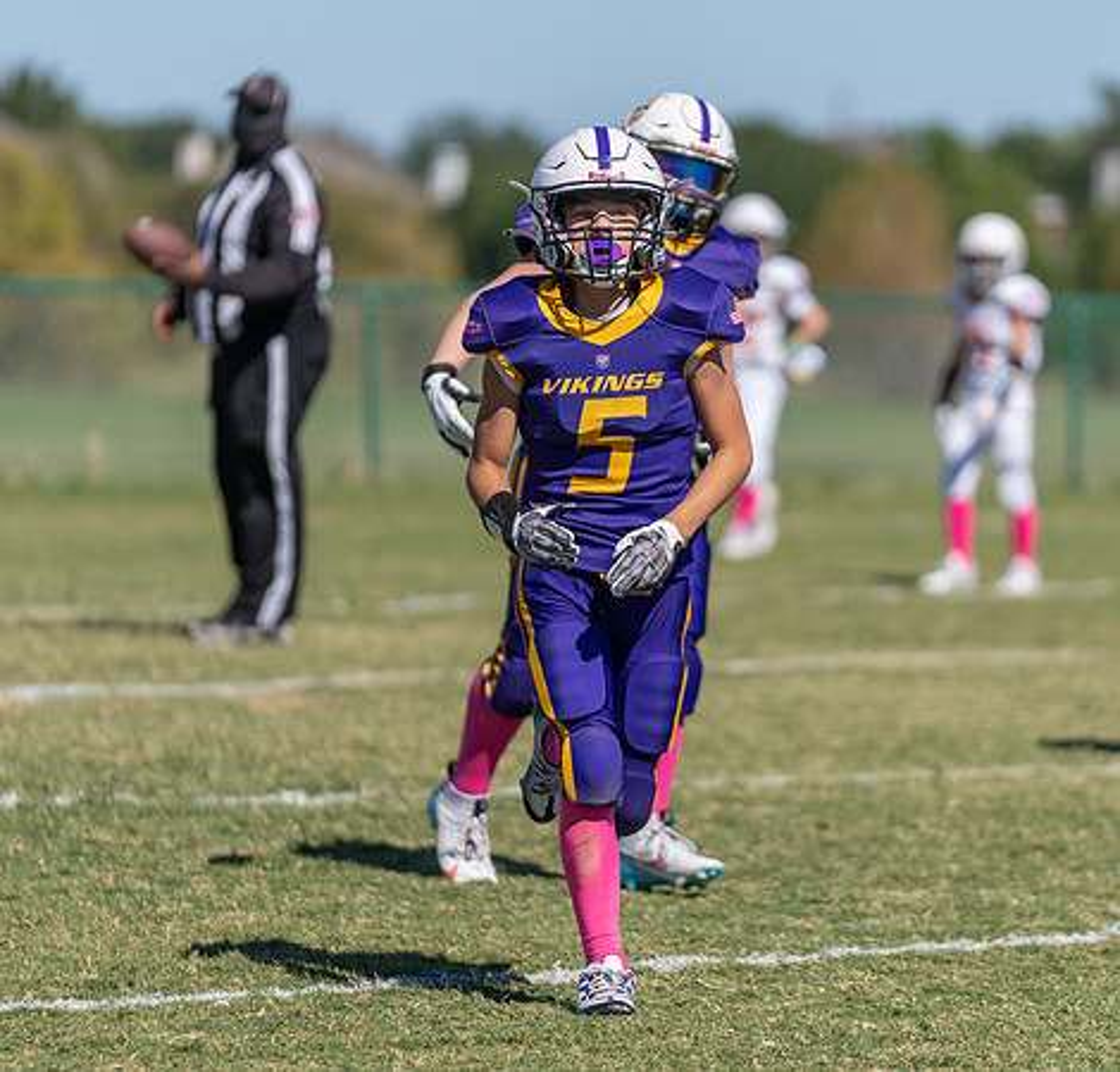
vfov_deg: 5.5
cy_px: 472
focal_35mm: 310
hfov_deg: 5.8
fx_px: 11117
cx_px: 649
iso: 100
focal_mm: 200
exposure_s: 1/2500
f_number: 2.8
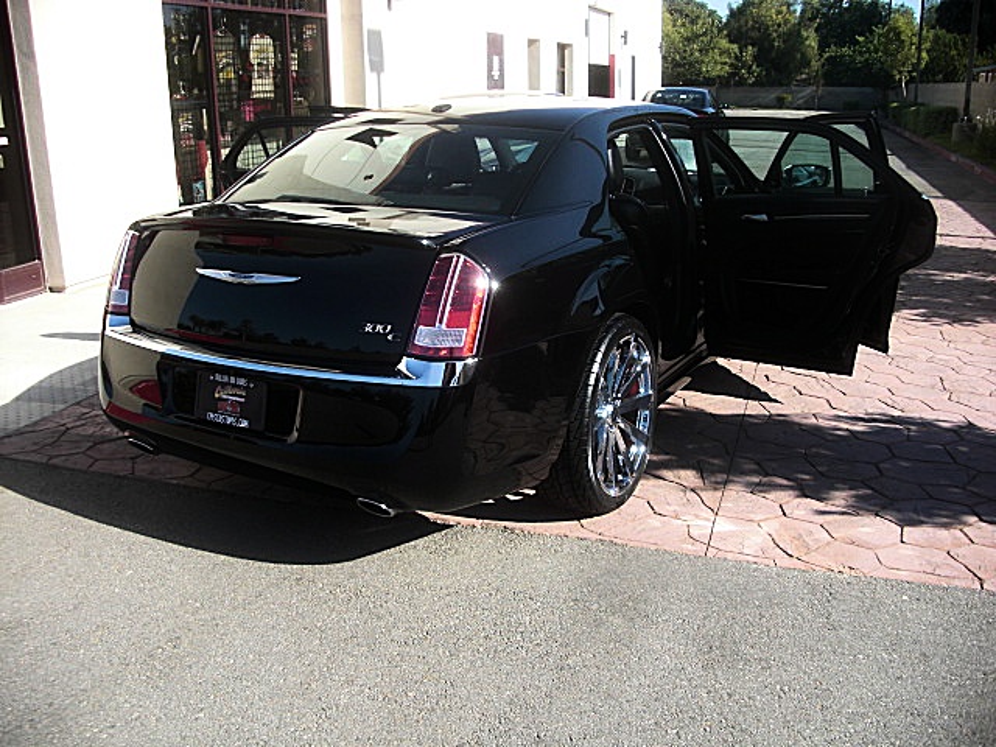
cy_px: 374
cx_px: 498
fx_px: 1036
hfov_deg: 51.4
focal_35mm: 36
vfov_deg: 39.7
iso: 50
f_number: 2.8
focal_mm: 6.3
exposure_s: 1/400
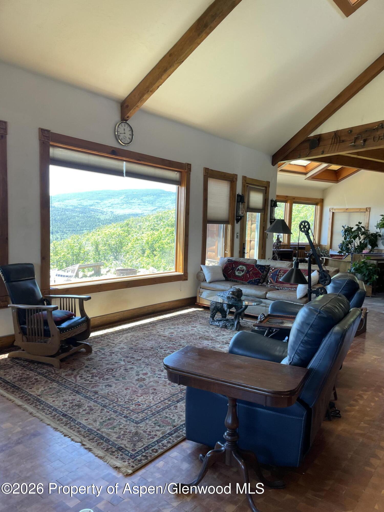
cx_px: 192
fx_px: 385
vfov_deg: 67.3
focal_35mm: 26
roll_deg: -2.6
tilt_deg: -4.8
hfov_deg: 53.1
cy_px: 256
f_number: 1.6
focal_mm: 4.2
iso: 64
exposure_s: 1/120
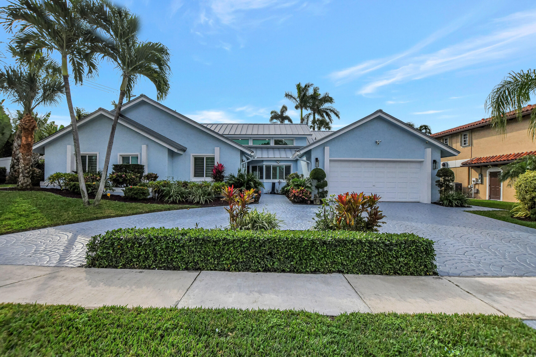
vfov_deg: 77.3
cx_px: 268
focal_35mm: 15
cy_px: 178
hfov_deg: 100.4
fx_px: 223
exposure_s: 1/6400
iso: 1000
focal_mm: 10
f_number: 8
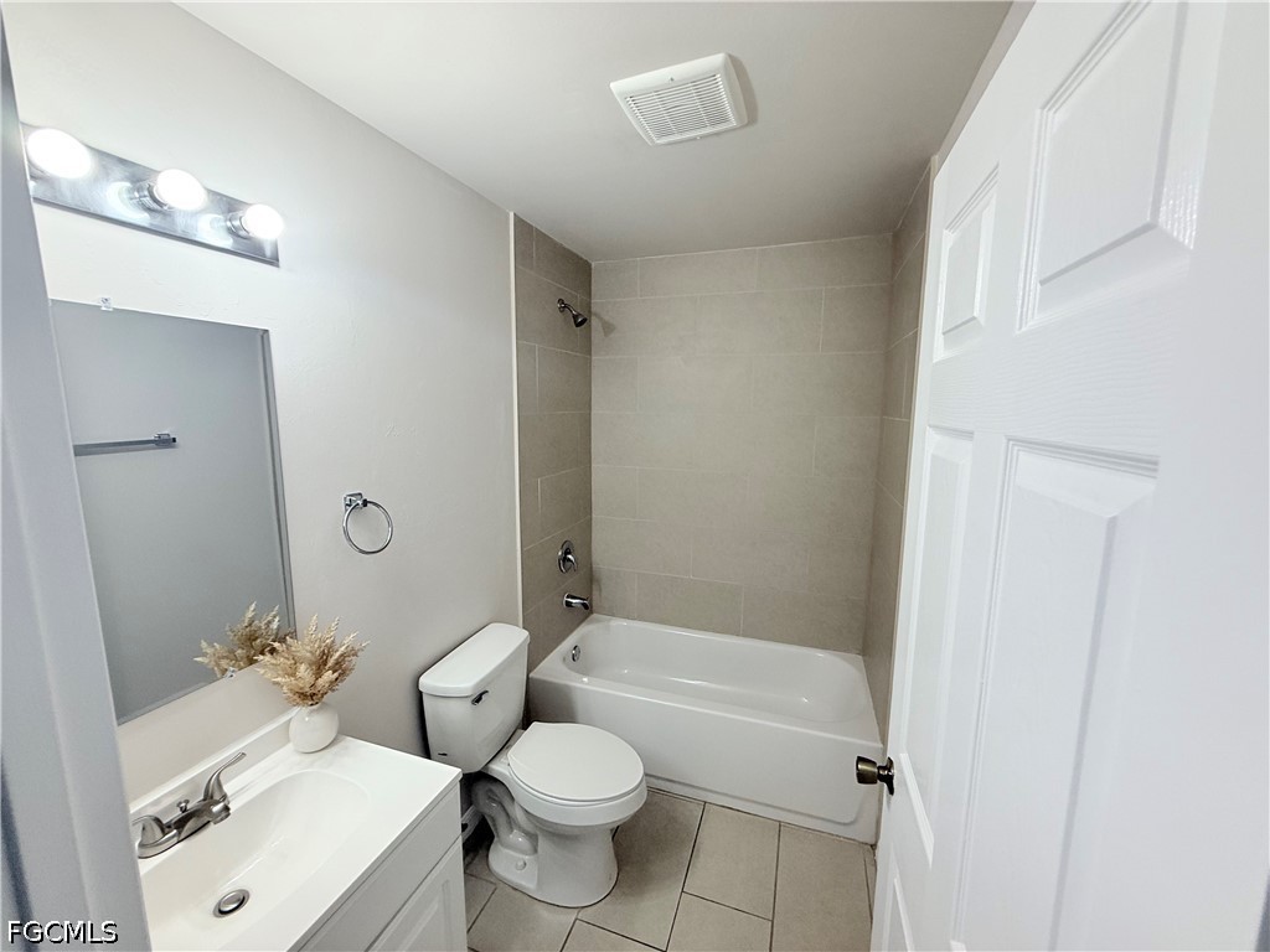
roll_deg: -0.4
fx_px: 514
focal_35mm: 14
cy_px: 476
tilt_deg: -7.0
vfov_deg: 85.7
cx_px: 635
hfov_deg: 102.1
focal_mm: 2.22
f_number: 2.2
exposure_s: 1/40
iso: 64
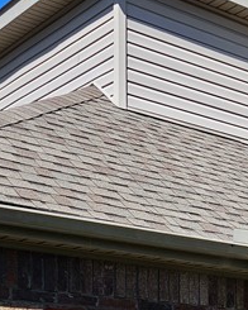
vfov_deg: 19.2
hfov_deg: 15.0
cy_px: 371
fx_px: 862
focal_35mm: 94
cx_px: 387
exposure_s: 1/1571
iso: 25
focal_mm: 5.4
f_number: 1.8
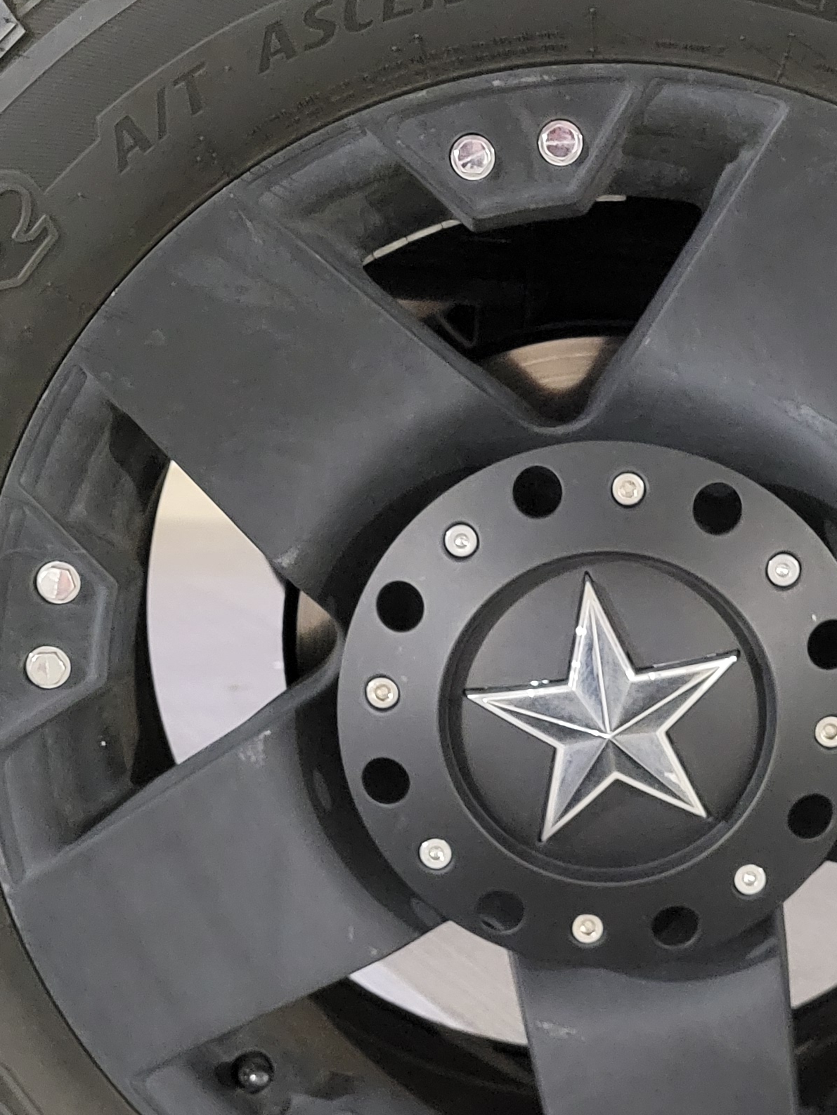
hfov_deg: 22.1
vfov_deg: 29.3
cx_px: 606
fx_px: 2128
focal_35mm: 66
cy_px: 671
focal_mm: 5.4
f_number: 1.8
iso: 1600
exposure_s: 1/20
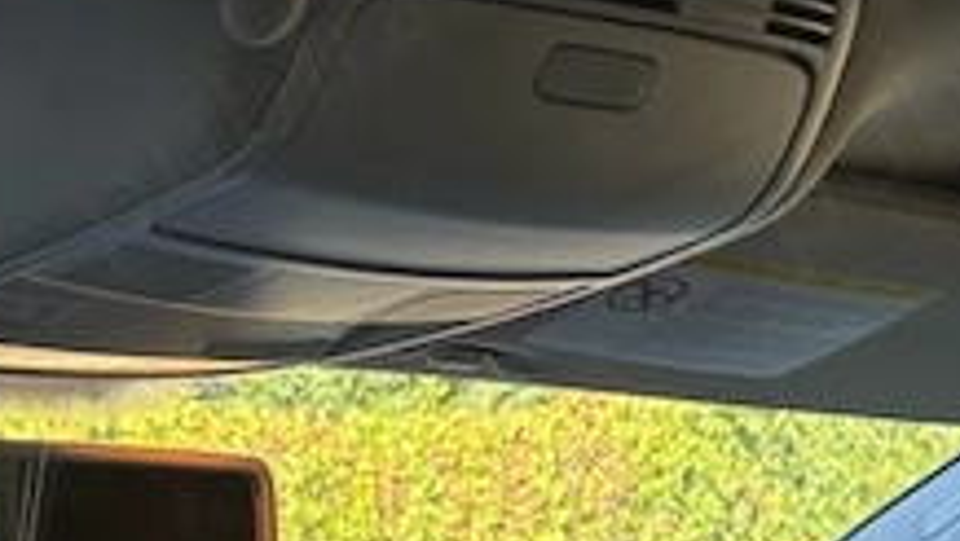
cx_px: -154
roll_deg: +0.6
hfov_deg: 19.5
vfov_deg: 9.6
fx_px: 2649
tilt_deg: -17.9
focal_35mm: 104
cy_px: 1517
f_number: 1.6
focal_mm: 5.96
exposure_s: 1/121
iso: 80
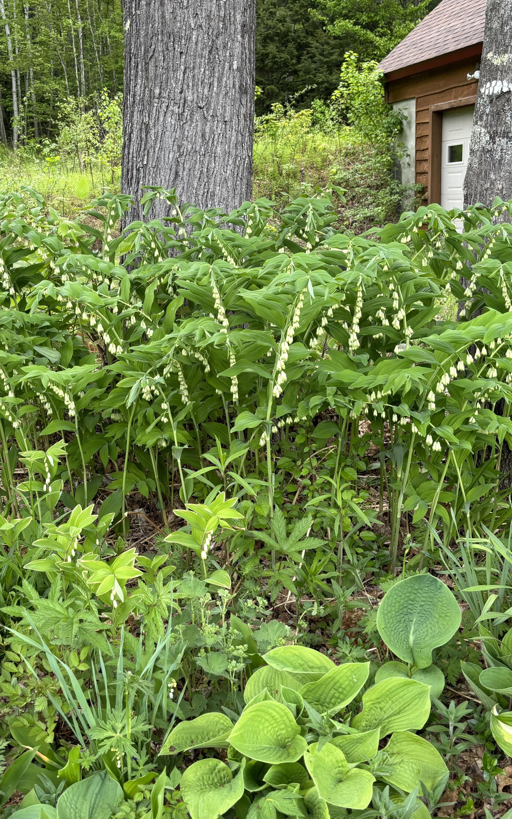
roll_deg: +3.0
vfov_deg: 52.7
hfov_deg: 34.3
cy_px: 409
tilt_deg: -13.4
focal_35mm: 37
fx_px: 826
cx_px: 198
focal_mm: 5.96
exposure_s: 1/121
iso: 40
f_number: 1.6
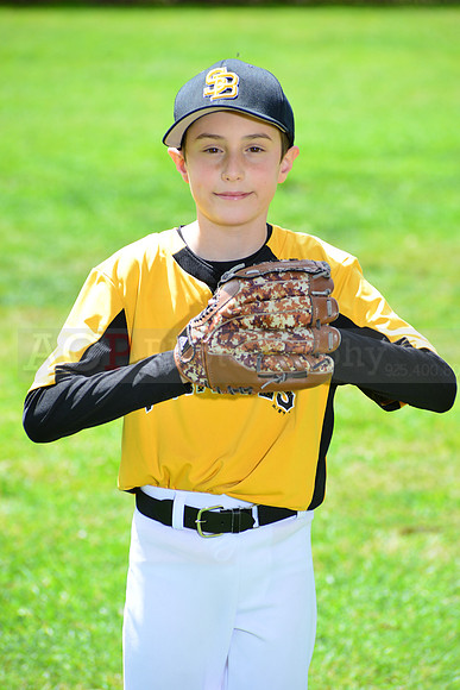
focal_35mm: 200
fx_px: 3831
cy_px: 345
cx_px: 230
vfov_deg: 10.3
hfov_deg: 6.9
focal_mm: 200
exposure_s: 1/200
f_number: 8
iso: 200
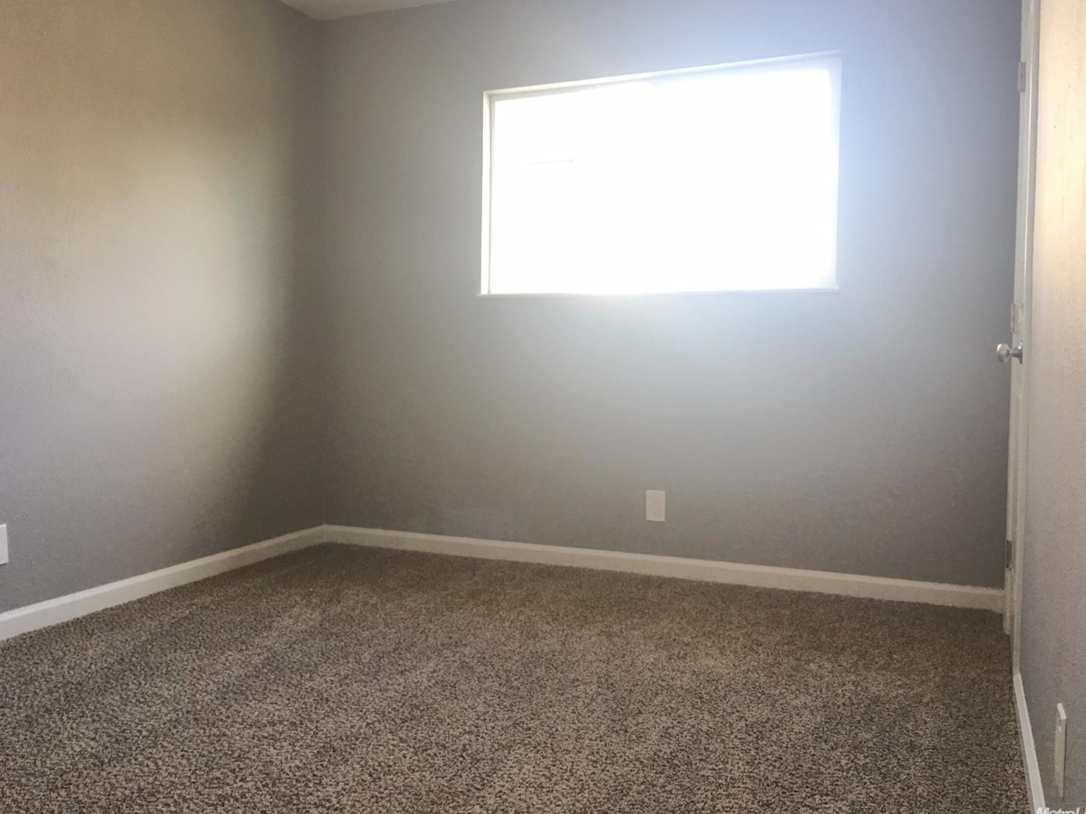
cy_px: 401
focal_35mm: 30
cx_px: 548
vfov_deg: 46.8
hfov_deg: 60.0
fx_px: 941
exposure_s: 1/30
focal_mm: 4.15
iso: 80
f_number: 2.2
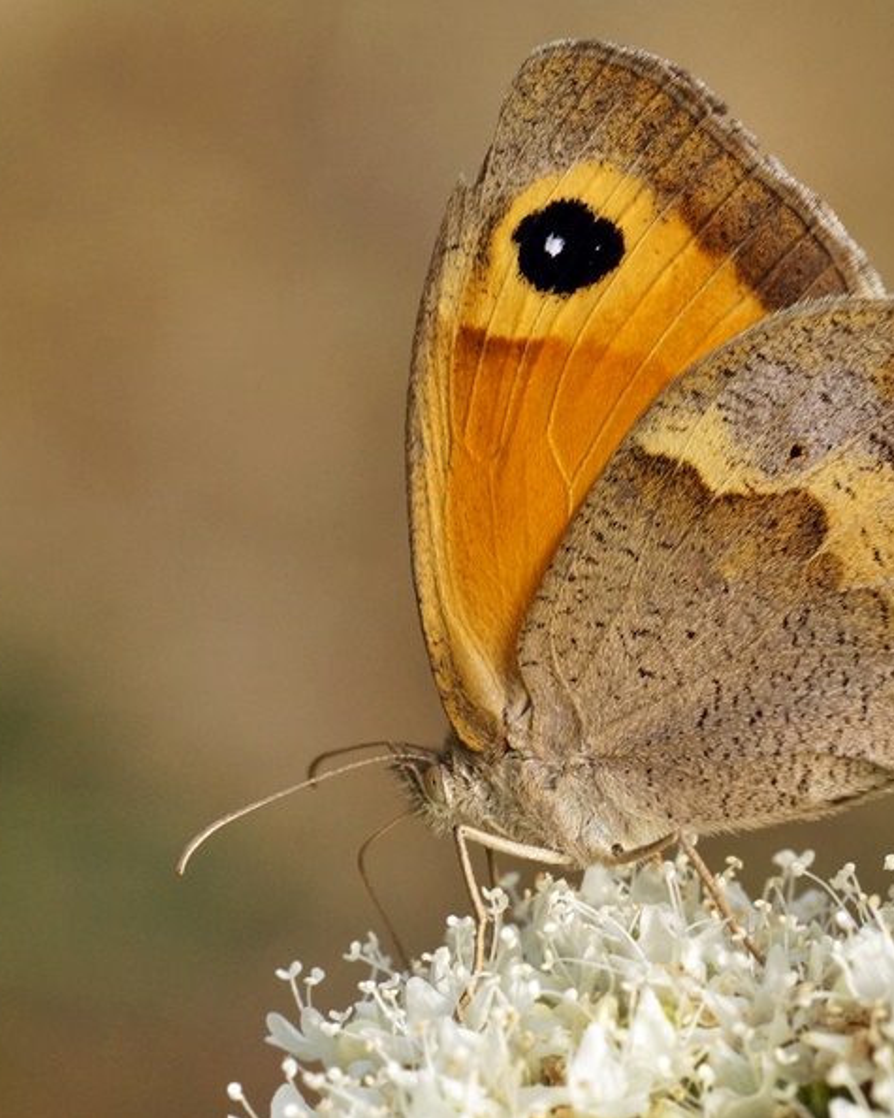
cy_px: 561
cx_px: 698
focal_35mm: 213
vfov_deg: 9.1
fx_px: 7047
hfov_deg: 7.3
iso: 1000
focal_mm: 100
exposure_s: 1/160
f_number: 11
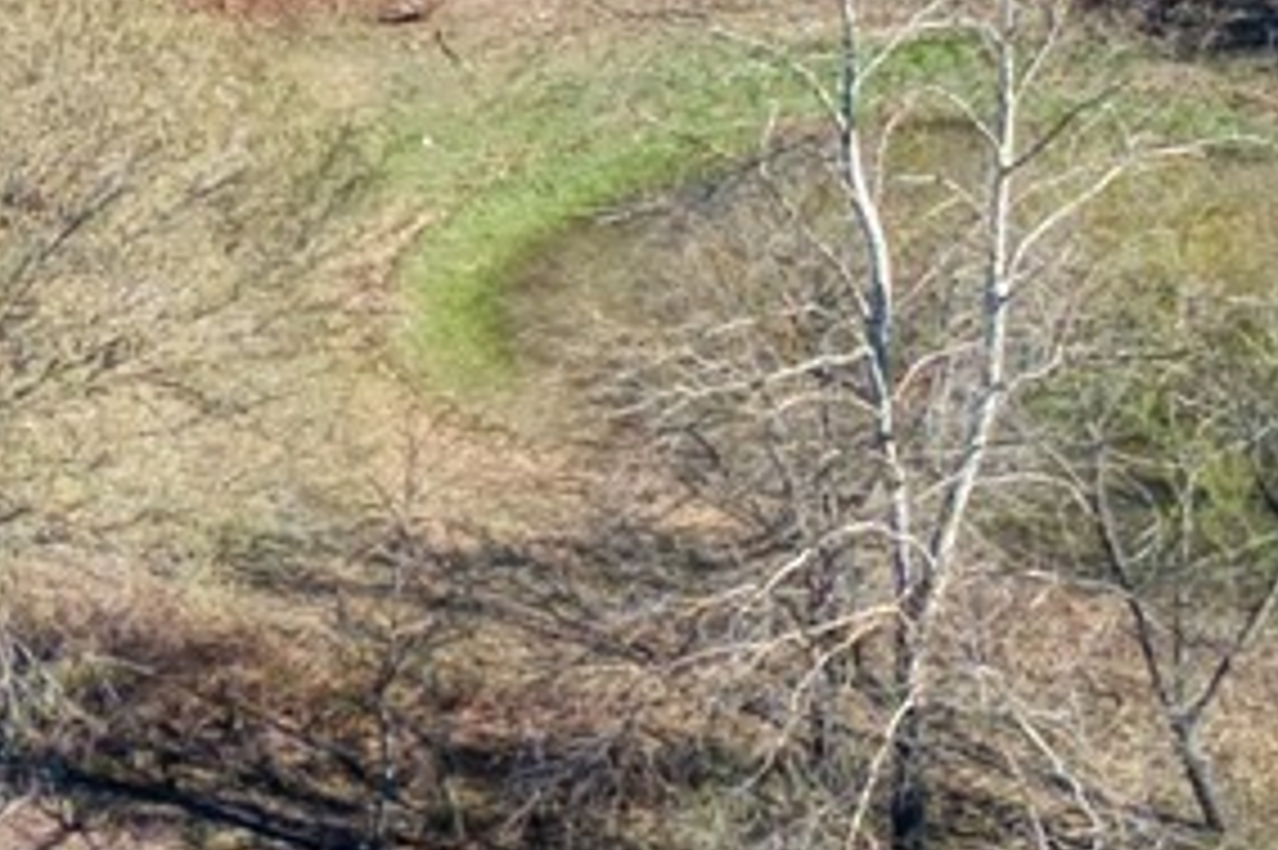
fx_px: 5996
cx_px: -297
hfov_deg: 11.9
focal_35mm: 169
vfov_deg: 8.1
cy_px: 153
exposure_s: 1/725
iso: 100
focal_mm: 4.5
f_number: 2.8
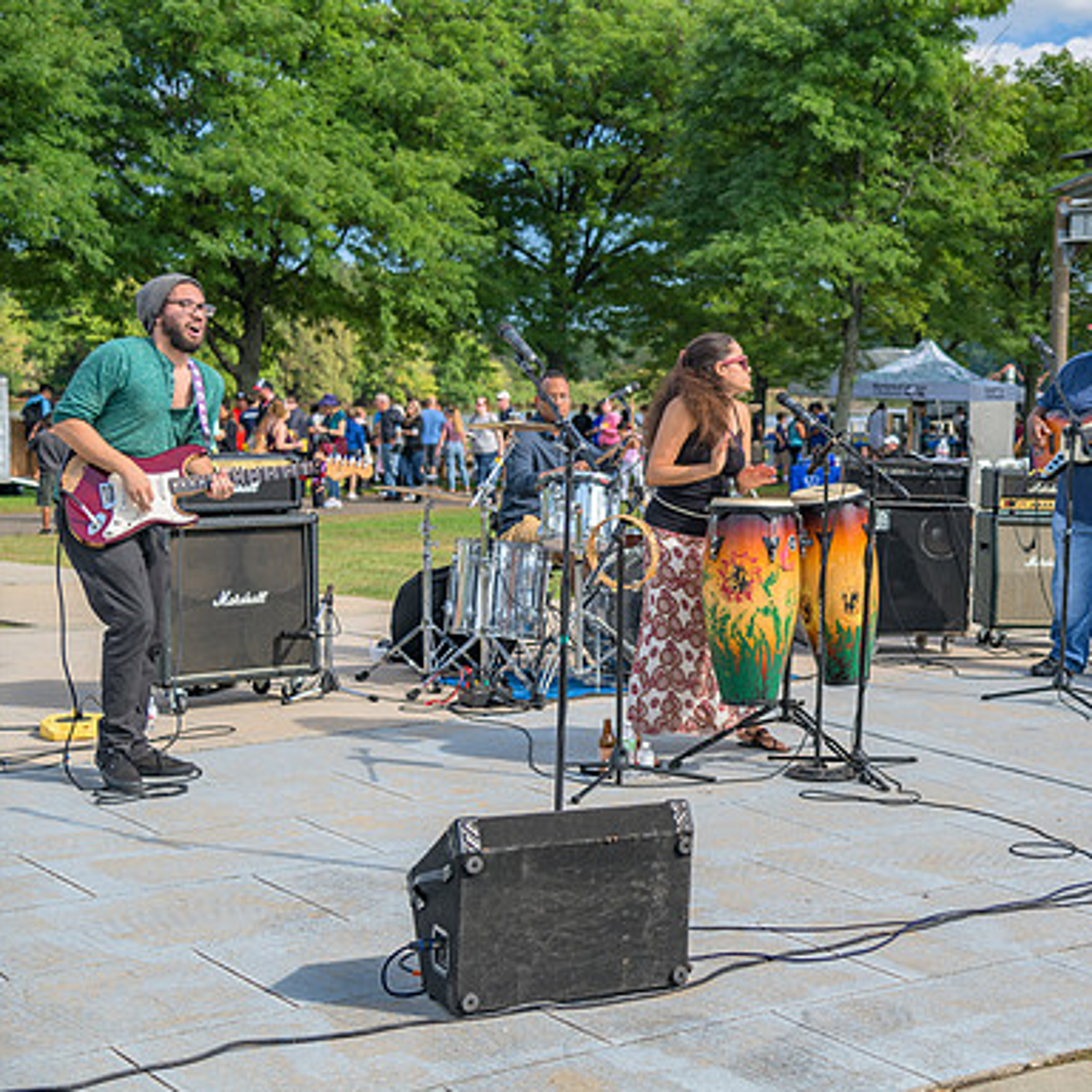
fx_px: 2106
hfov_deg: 28.7
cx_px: 791
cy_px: 547
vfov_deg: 29.1
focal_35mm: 59
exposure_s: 1/200
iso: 72
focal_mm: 46
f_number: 4
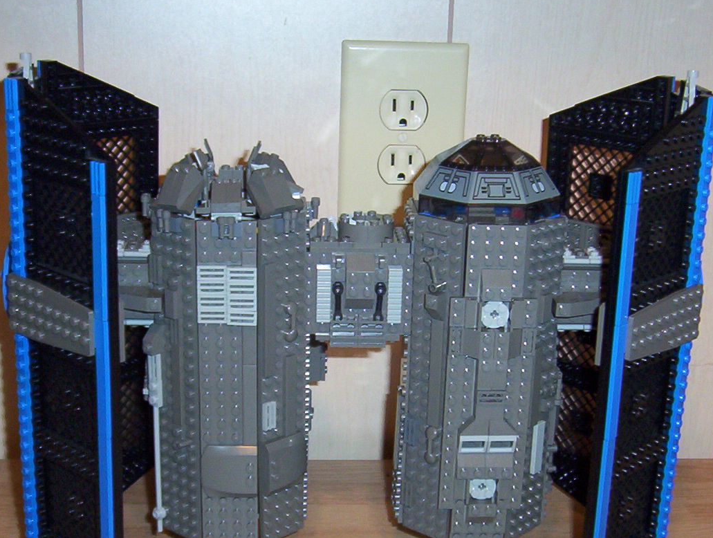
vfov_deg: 25.6
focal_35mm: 57
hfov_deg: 33.7
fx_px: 1177
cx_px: 364
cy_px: 375
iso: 140
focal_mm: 5.54
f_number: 2.76
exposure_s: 1/30
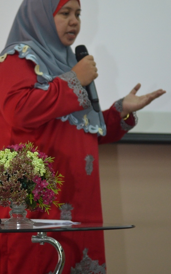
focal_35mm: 111
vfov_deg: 18.8
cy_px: 99
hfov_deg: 11.8
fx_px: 826
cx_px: 55
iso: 2000
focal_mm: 55
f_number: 2.8
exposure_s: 1/250
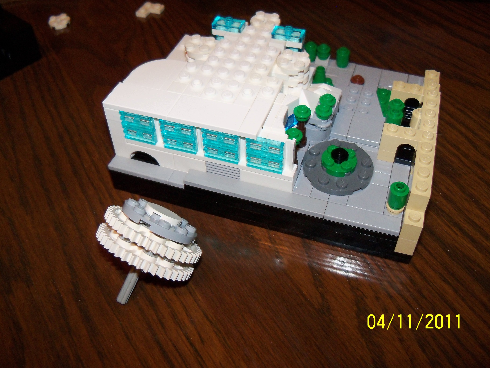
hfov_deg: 52.6
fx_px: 495
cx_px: 245
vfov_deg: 40.7
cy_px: 184
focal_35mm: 35
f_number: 3.5
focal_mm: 6.2
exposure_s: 1/30
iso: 200
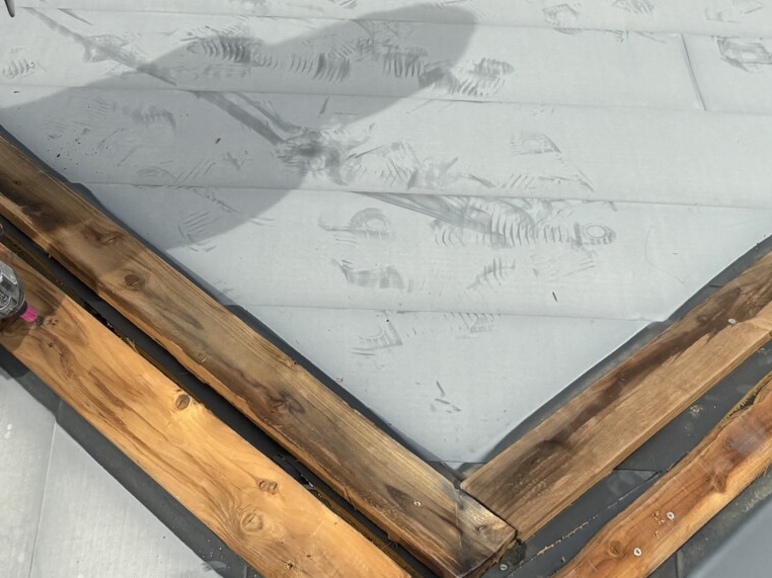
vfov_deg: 19.2
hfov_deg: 26.3
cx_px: 443
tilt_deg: -48.5
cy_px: -38
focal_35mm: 74
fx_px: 1650
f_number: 1.6
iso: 50
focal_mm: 5.96
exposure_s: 1/4425
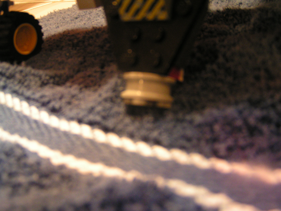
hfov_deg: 45.8
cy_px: 106
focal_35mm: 41
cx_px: 140
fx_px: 333
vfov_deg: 35.1
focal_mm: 6.3
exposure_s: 1/6
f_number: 2.8
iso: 200
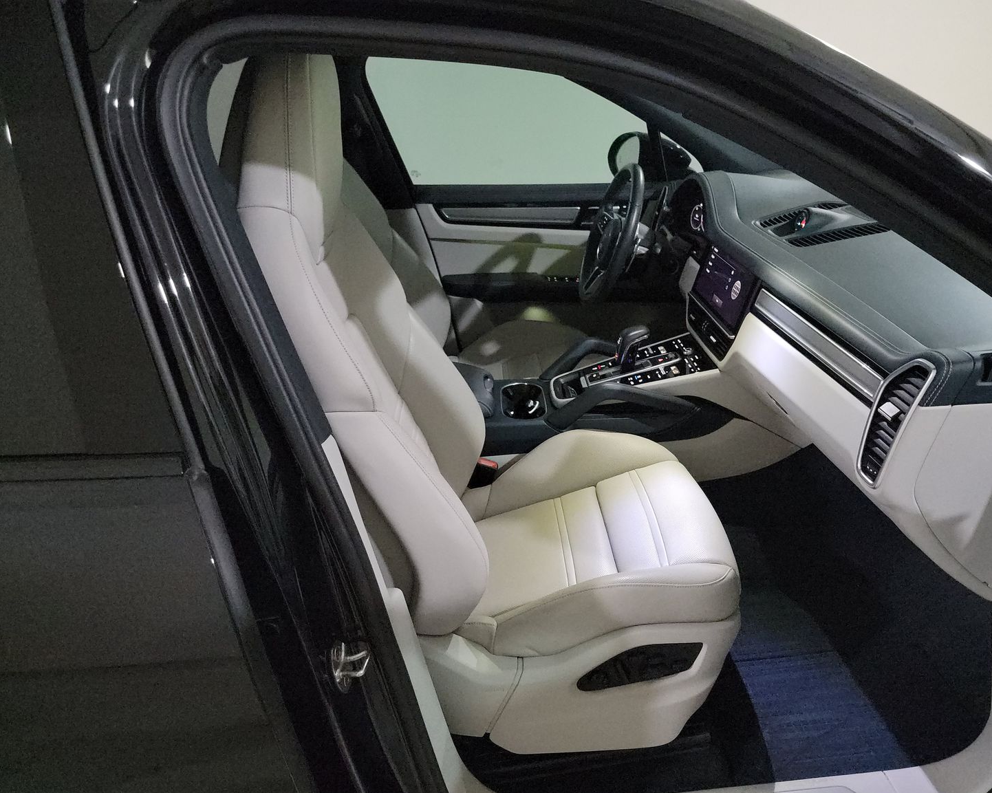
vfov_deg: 54.9
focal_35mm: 26
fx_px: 763
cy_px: 412
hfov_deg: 65.9
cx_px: 548
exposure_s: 1/59
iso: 4368
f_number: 1.8
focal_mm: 6.7
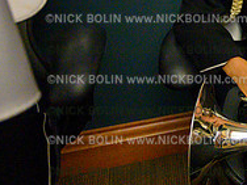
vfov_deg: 19.4
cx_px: 353
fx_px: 507
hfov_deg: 23.0
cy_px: -42
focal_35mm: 71
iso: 12800
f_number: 4
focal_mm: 24
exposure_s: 1/800
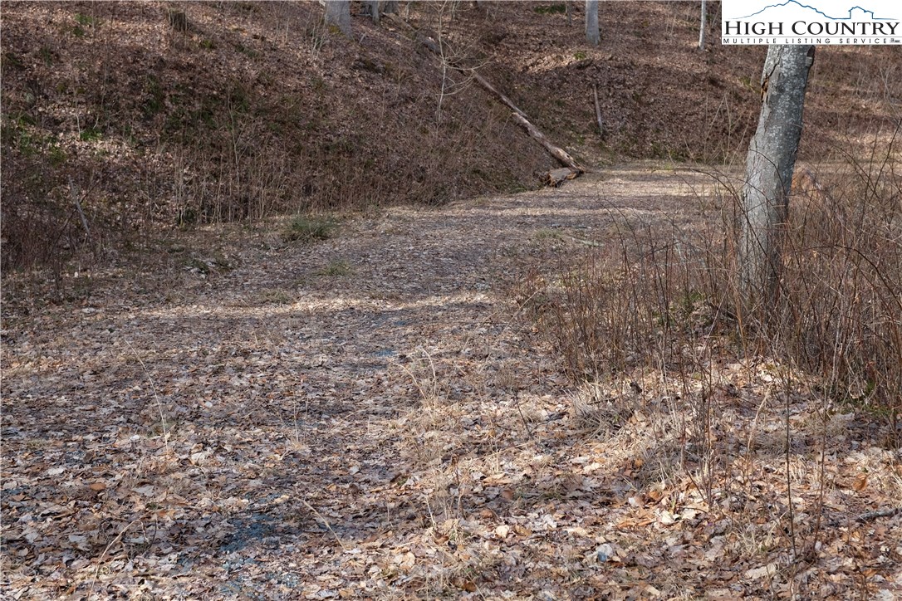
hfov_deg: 41.1
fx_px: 1203
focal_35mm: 48
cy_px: 300
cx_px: 451
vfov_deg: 28.1
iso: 200
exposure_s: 1/170
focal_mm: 32
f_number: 5.6
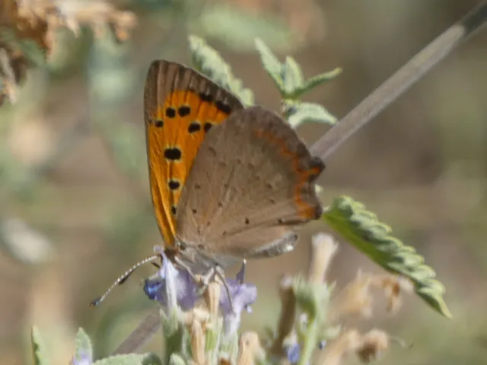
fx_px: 13323
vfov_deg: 1.6
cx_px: 244
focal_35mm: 947
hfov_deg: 2.1
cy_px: 182
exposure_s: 1/160
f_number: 5.6
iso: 80
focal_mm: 169.6
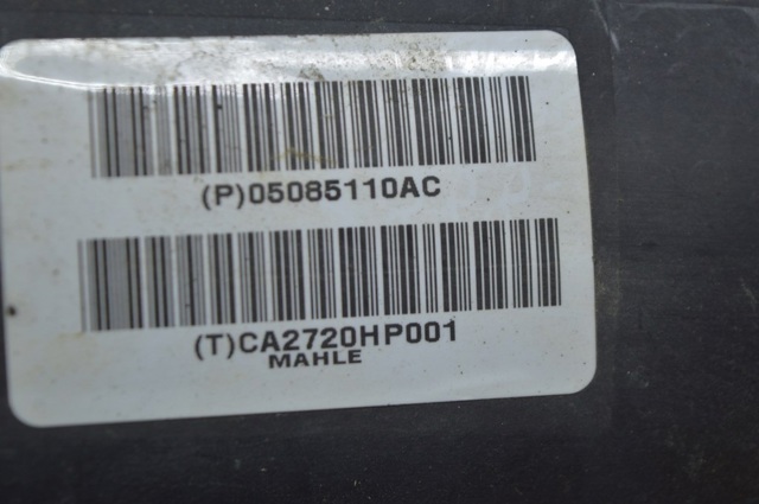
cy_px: 252
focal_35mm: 82
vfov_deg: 16.5
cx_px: 380
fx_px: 1737
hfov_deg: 24.6
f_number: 5.6
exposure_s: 1/40
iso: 400
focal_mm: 55
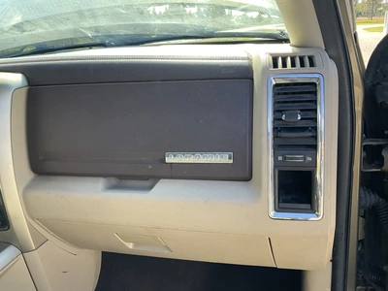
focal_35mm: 29
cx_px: 194
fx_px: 325
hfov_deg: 61.7
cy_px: 146
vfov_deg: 48.2
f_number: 1.8
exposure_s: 1/122
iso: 25
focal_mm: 3
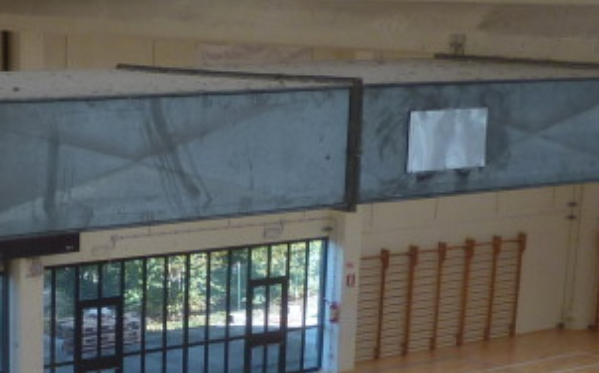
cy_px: 425
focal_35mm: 90
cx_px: 111
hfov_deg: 22.7
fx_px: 1468
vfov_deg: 14.1
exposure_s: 1/30
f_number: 3.3
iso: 80
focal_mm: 4.1
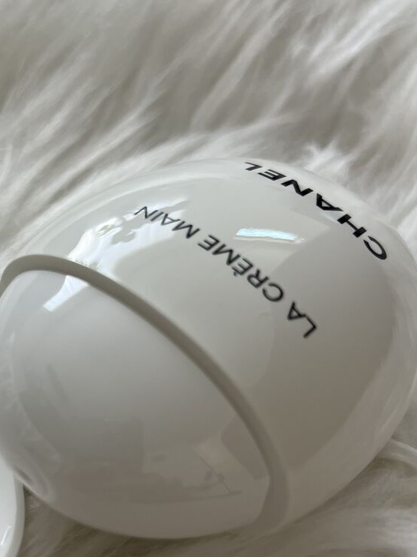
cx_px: 99
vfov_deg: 44.2
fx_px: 675
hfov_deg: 33.6
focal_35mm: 42
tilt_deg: -54.1
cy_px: 367
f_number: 1.5
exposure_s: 1/106
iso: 125
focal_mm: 5.7
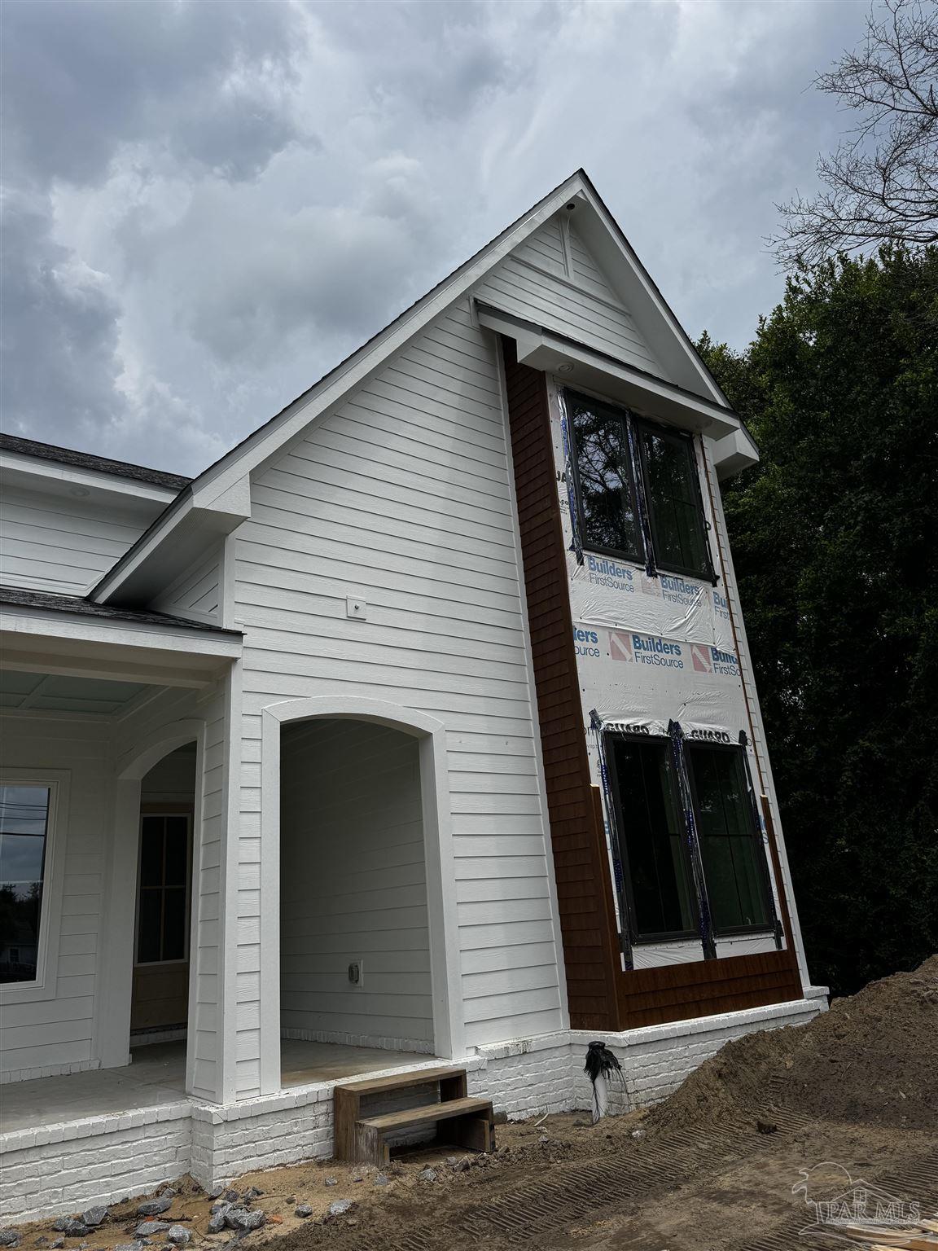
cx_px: 469
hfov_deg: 56.8
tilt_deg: +18.6
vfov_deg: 71.6
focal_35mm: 24
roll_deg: +5.6
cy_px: 626
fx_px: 867
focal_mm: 6.76
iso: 80
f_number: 1.78
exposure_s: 1/6410
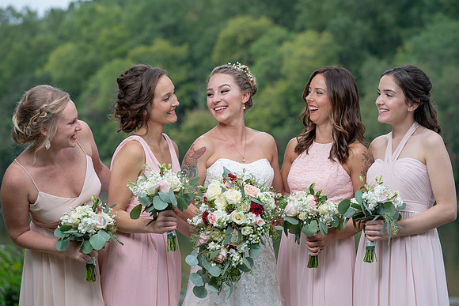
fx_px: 1365
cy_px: 143
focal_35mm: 107
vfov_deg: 12.8
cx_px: 244
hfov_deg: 19.1
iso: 100
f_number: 4
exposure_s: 1/250
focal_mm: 100
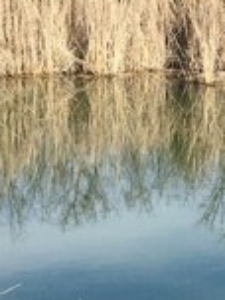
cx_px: 278
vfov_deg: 13.4
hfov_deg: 9.9
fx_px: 1274
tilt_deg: -12.5
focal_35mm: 147
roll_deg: -1.0
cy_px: 225
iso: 25
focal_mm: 4.15
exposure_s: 1/1183
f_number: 2.2
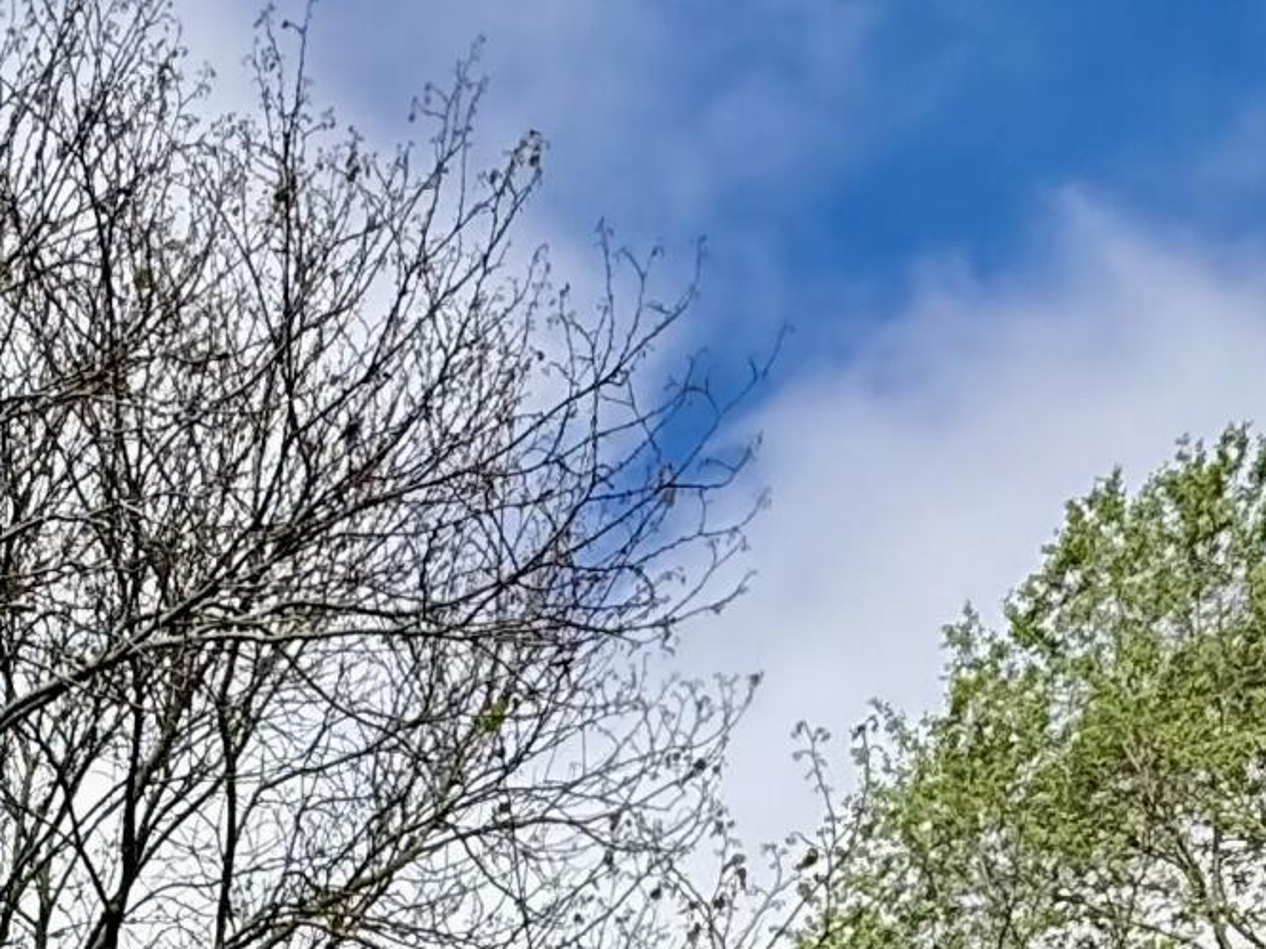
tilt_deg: +0.7
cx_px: -180
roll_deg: -1.7
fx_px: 2304
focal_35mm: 63
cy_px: 2033
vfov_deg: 16.2
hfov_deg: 27.6
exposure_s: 1/914
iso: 50
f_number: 2.2
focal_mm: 2.22
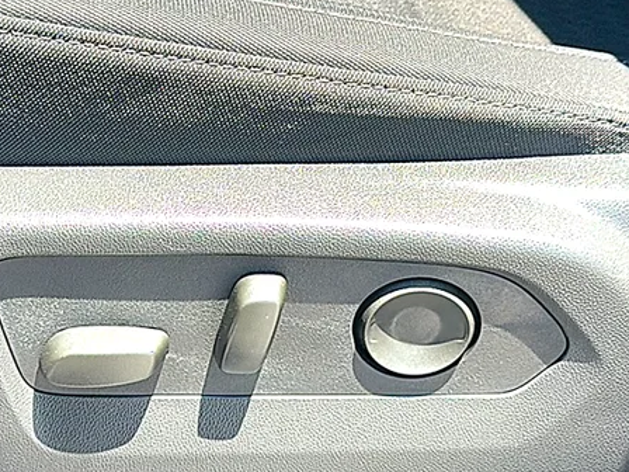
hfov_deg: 30.2
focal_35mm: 64
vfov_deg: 22.9
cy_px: 296
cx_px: 263
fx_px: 1163
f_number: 1.78
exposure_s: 1/527
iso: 80
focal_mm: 6.86
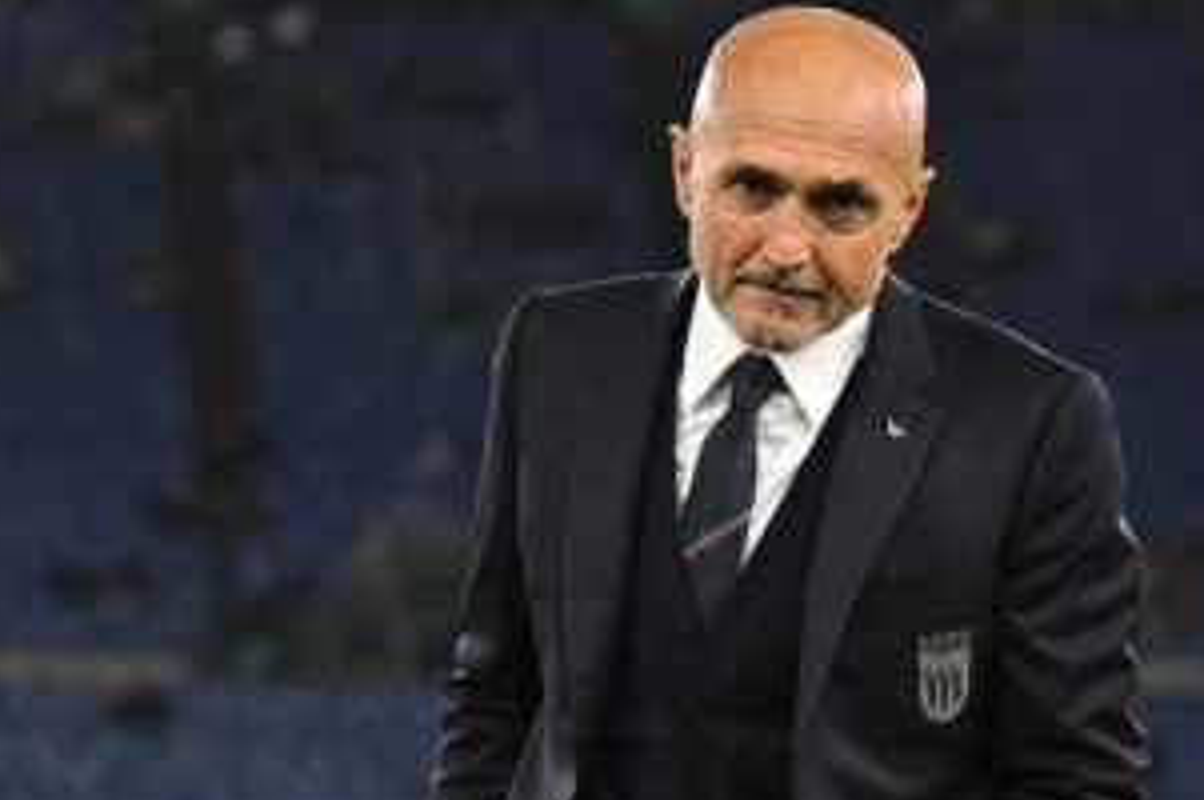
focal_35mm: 227
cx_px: 764
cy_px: 416
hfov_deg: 9.1
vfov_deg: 6.0
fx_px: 7584
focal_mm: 91
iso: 2000
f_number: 3.2
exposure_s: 1/1250
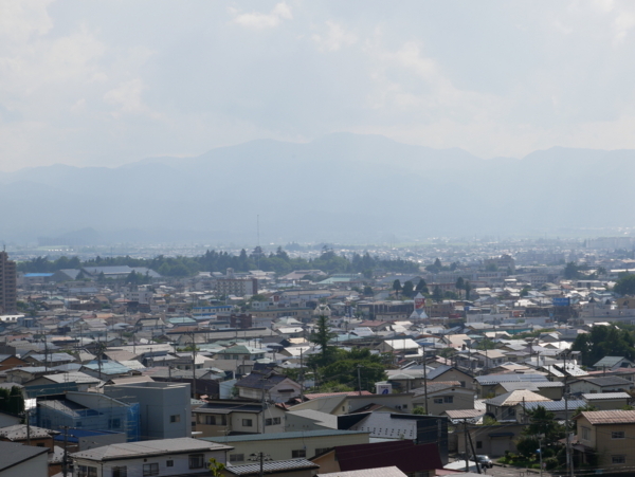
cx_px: 318
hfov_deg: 16.4
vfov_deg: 12.4
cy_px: 238
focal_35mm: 120
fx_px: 2203
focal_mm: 60
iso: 200
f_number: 10
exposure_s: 1/640
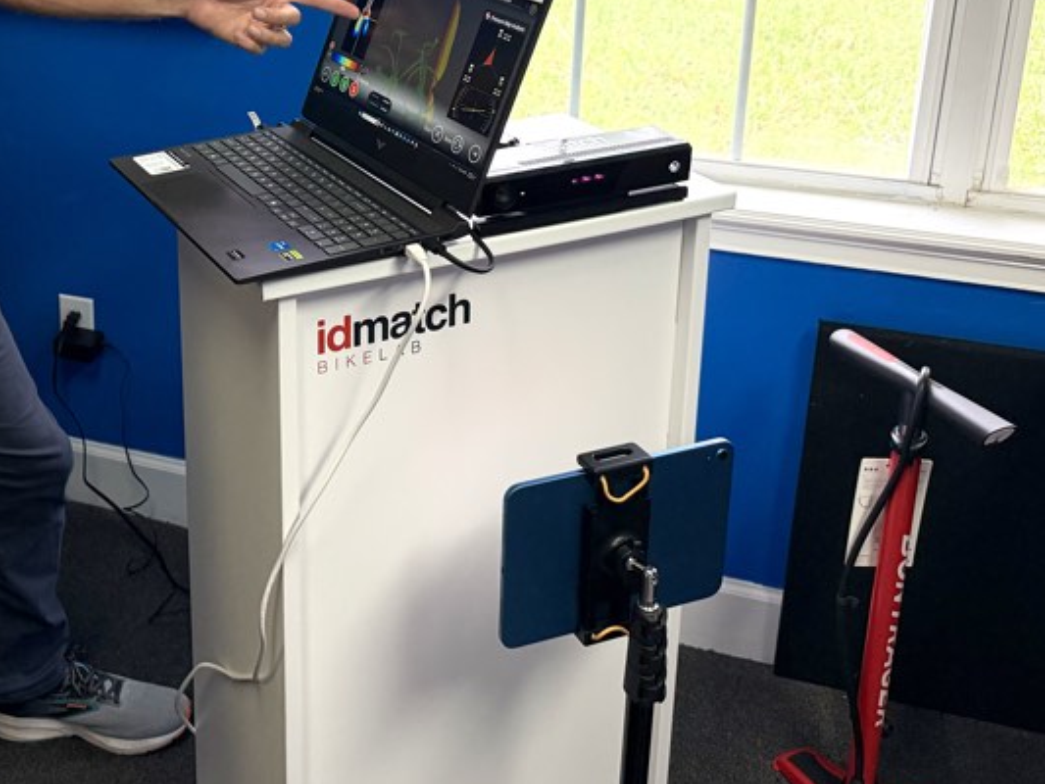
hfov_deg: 39.8
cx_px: 159
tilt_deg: -18.2
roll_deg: +1.3
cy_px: 63
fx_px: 1359
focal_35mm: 45
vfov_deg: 30.6
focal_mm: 6.76
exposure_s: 1/60
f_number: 1.78
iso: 320
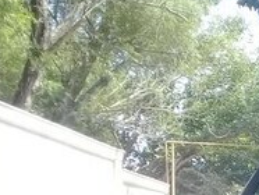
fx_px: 824
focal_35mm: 110
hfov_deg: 16.2
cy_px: 335
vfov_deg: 12.5
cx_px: 401
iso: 50
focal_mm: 3.3
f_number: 2.2
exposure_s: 1/280
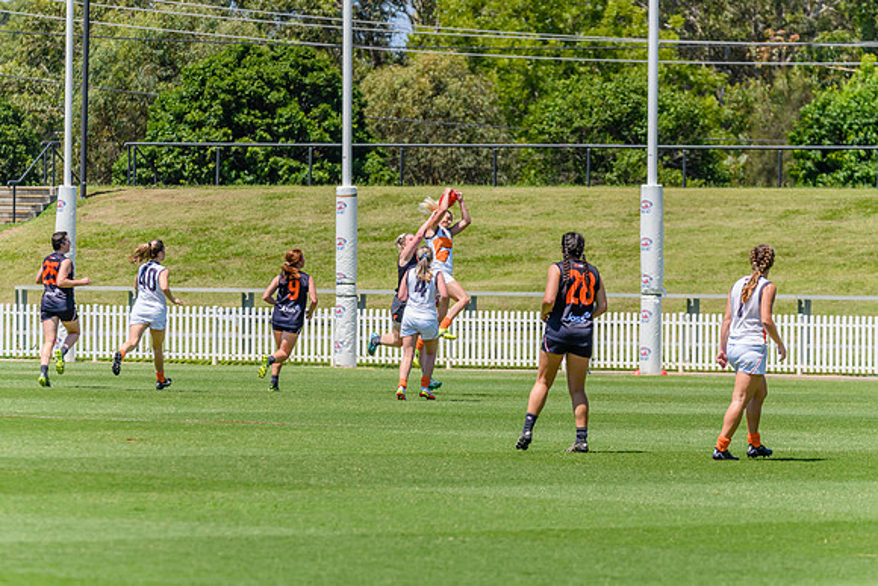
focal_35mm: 294
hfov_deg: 7.0
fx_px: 7175
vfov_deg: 4.7
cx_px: 461
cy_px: 278
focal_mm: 280
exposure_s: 1/2000
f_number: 9
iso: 800
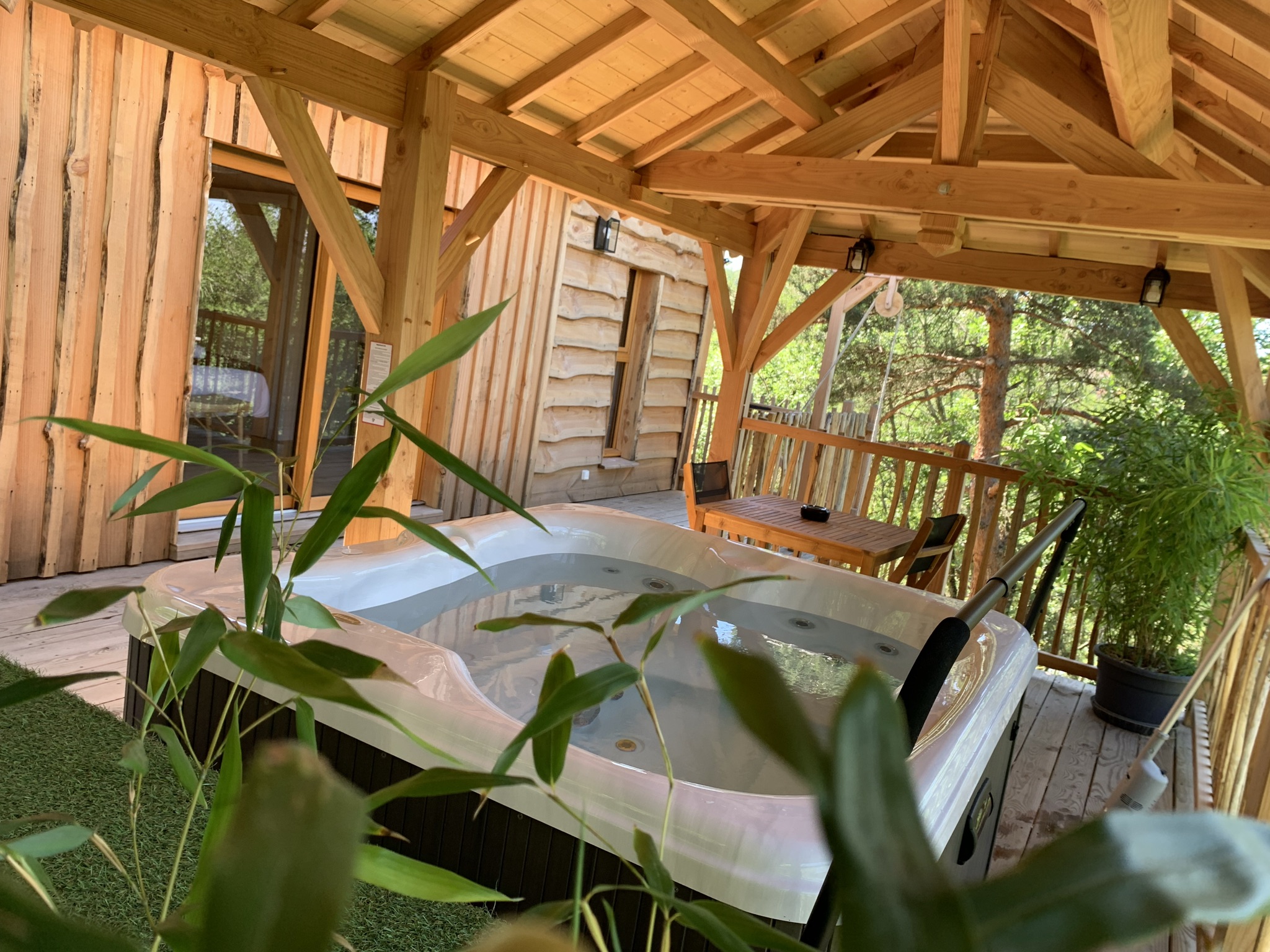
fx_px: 954
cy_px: 476
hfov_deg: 67.3
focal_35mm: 26
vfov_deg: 53.1
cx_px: 635
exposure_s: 1/121
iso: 40
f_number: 1.8
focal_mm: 4.25
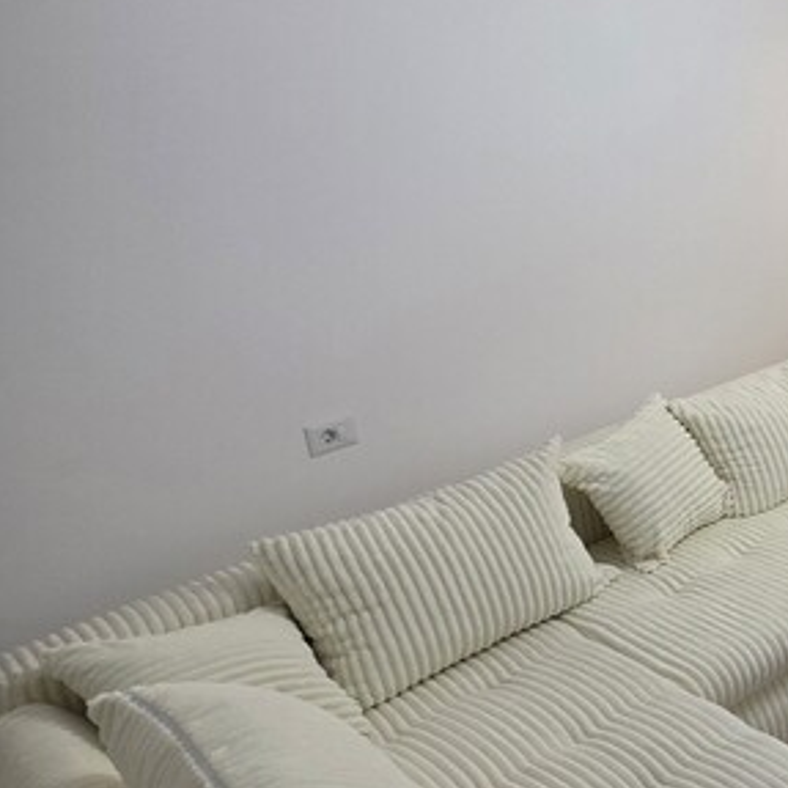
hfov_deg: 30.9
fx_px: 1056
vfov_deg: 40.7
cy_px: 310
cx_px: 1049
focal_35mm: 41
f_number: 1.9
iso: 64
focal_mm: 2.2
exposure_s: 1/60
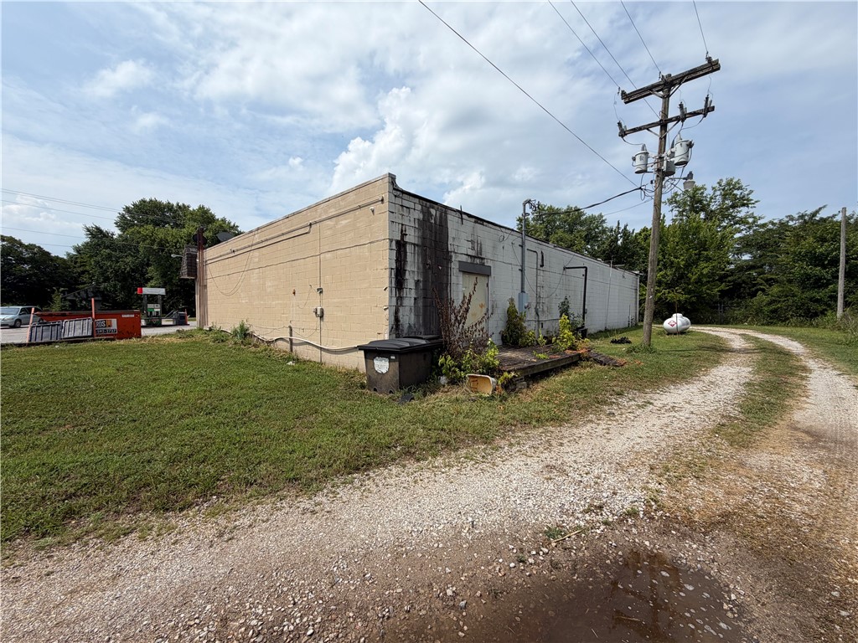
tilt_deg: -2.4
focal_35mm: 14
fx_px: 347
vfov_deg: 85.7
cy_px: 322
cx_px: 429
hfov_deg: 102.1
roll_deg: +0.4
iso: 20
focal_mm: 2.22
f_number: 2.2
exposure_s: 1/1211
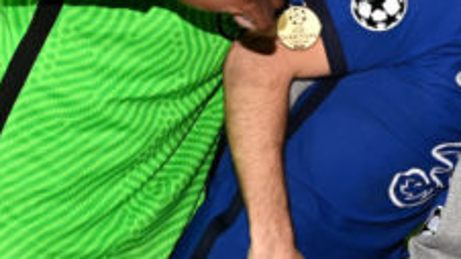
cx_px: 632
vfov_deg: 10.9
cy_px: 73
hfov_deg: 17.8
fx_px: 1357
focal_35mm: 111
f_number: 5.6
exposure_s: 1/500
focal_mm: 32
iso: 1000
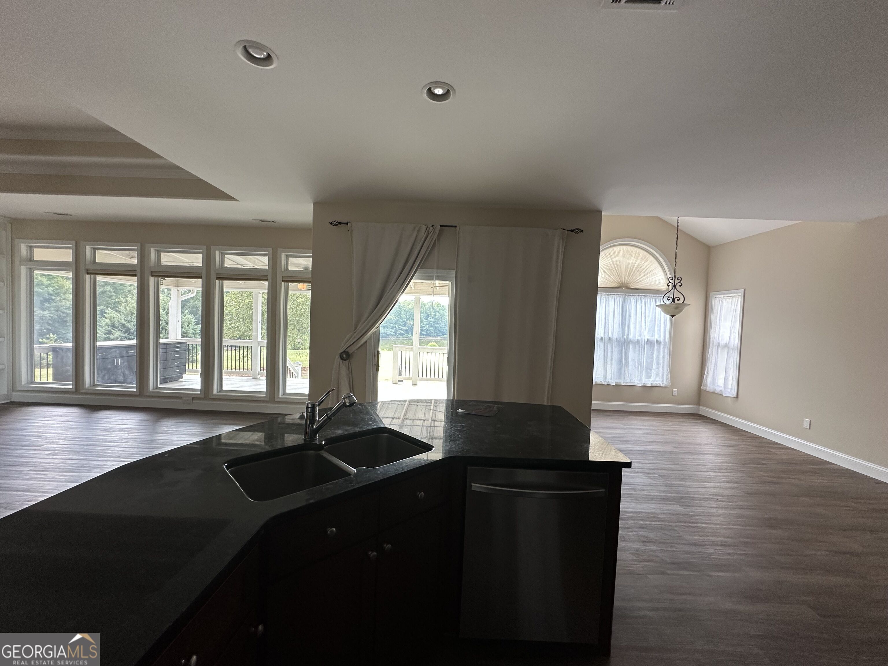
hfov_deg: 102.1
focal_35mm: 14
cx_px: 444
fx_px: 359
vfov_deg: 85.7
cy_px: 333
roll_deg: -2.9
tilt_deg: -1.9
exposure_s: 1/99
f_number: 2.2
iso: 160
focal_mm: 2.22
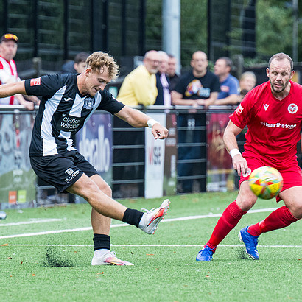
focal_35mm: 681
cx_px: 202
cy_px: 151
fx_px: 6722
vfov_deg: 2.6
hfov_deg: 2.6
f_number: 4.5
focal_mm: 250
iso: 800
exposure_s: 1/1000
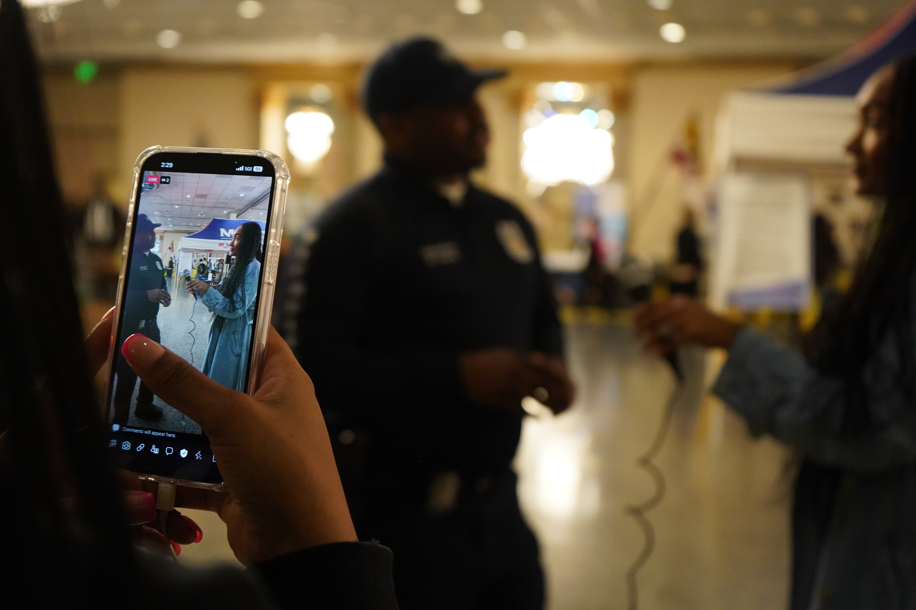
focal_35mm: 45
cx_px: 458
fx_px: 1145
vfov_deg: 29.9
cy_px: 305
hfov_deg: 43.6
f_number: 4.5
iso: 6400
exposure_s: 1/160
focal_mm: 45
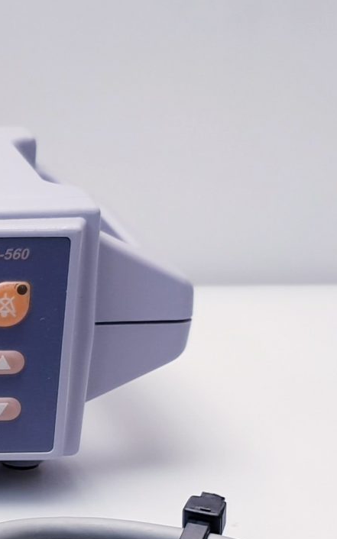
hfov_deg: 12.2
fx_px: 1470
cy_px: 548
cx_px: -235
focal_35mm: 100
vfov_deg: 20.1
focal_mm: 4.3
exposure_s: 1/100
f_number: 1.5
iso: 64
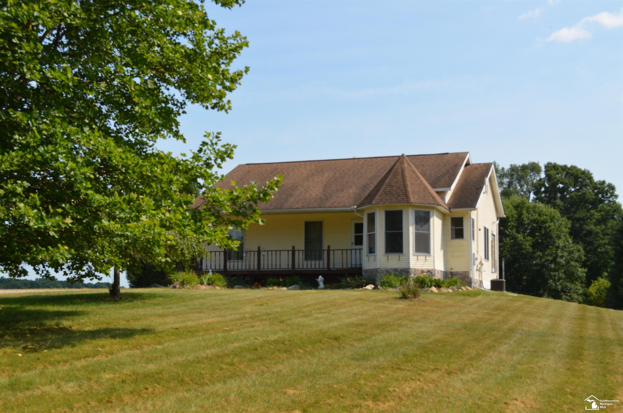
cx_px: 312
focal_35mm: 48
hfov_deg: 41.2
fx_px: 829
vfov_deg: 27.9
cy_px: 206
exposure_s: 1/200
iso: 100
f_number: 9
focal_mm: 32
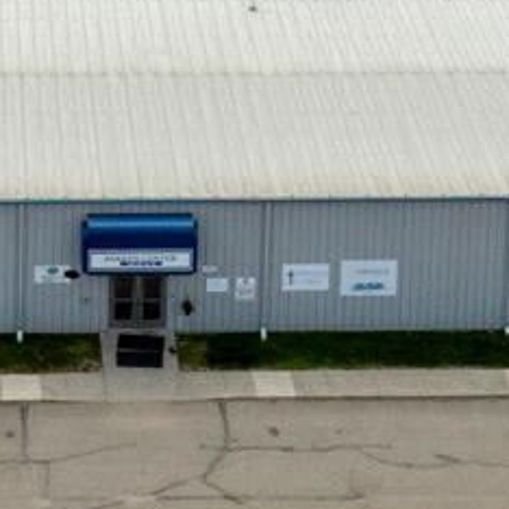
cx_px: 12
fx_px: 2579
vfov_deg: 10.3
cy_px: -537
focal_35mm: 155
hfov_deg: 11.2
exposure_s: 1/400
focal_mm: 12.29
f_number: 6.3
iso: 200
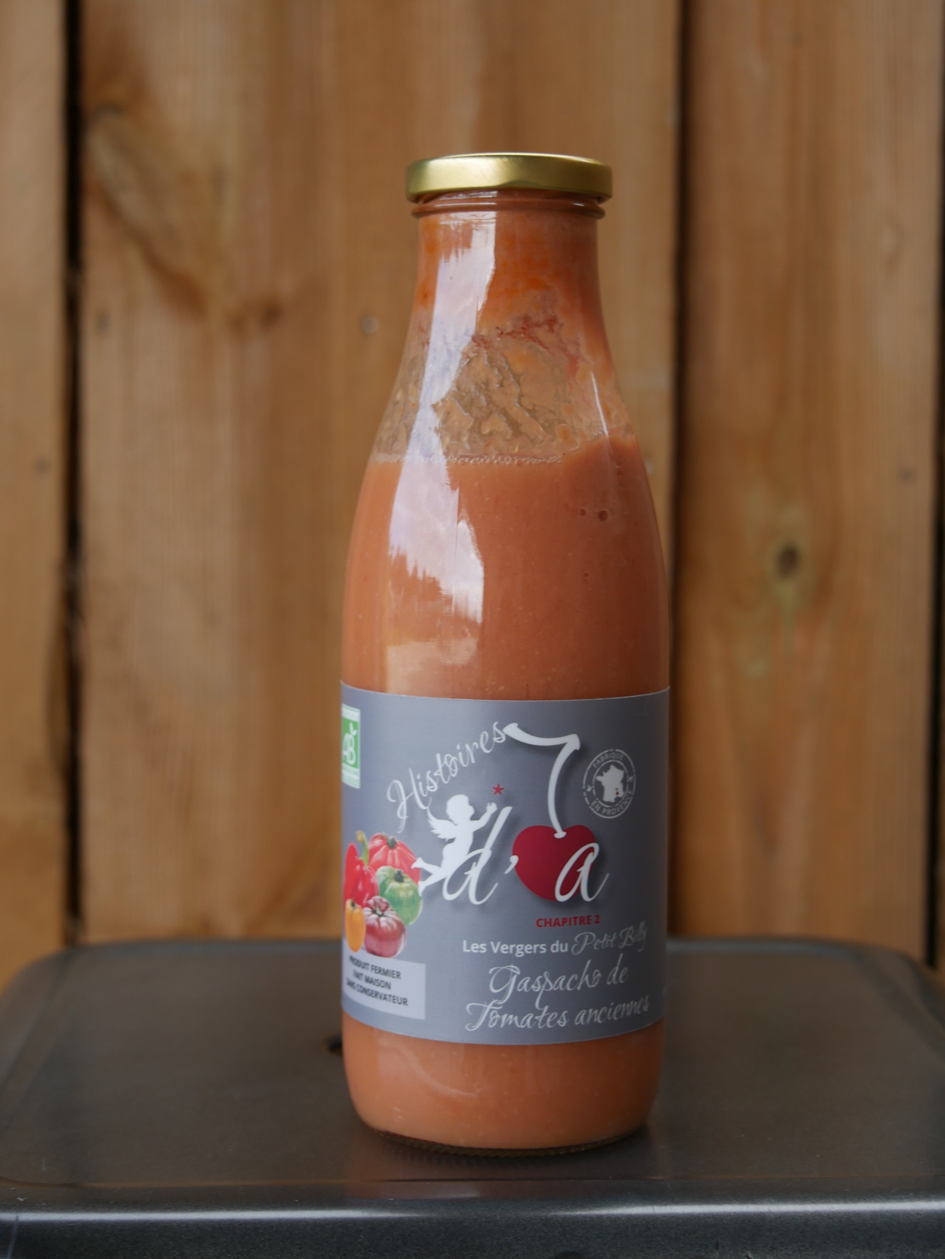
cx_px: 472
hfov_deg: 22.9
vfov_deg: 30.3
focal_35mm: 64
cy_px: 630
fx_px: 2328
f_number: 4.4
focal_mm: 32
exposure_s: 1/125
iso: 200
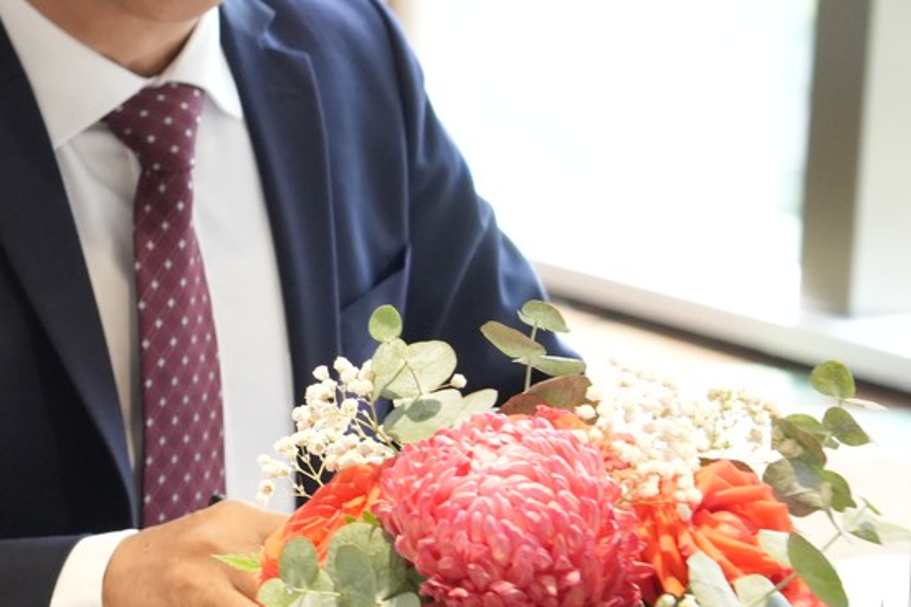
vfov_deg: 5.4
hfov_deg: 7.9
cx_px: -666
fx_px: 6425
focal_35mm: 254
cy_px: 123
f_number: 5
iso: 2500
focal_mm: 70
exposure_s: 1/160
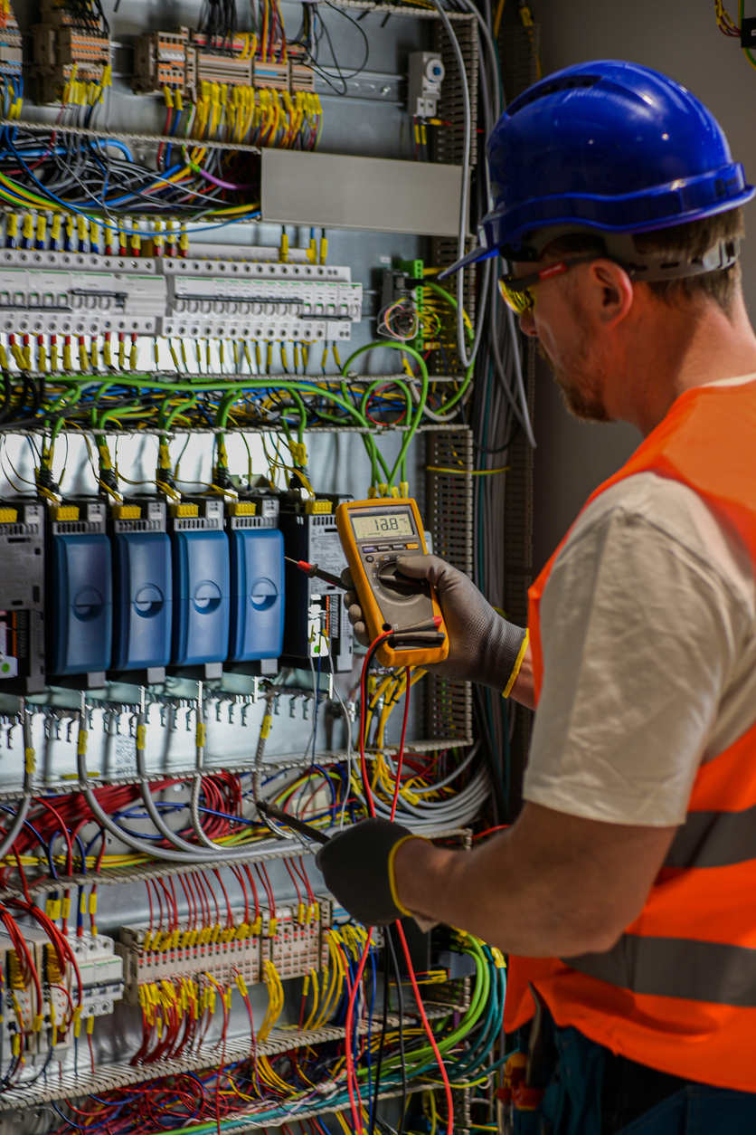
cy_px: 568
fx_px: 2646
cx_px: 378
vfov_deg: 24.2
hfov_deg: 16.3
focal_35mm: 84
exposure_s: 1/100
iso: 110
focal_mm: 56
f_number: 2.2
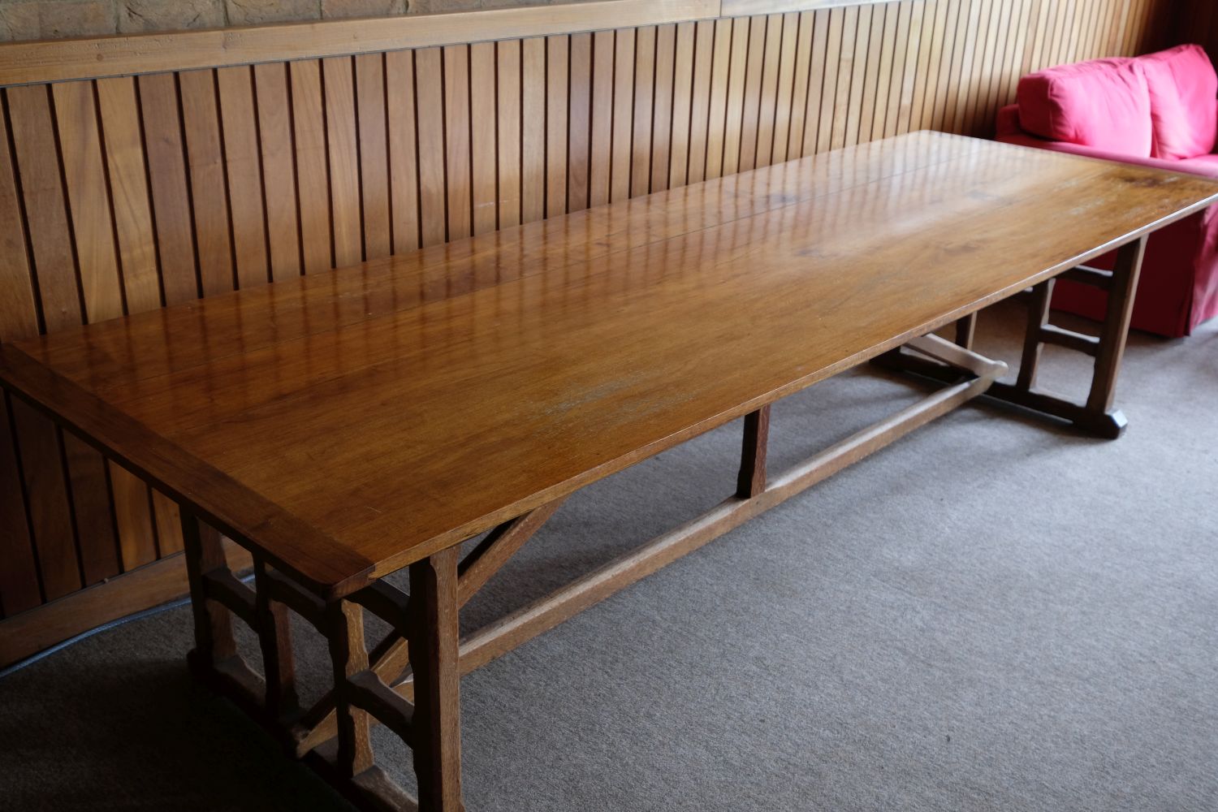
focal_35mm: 36
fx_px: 1218
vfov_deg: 36.9
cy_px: 406
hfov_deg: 53.1
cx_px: 609
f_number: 4
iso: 640
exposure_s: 1/60
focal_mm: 24
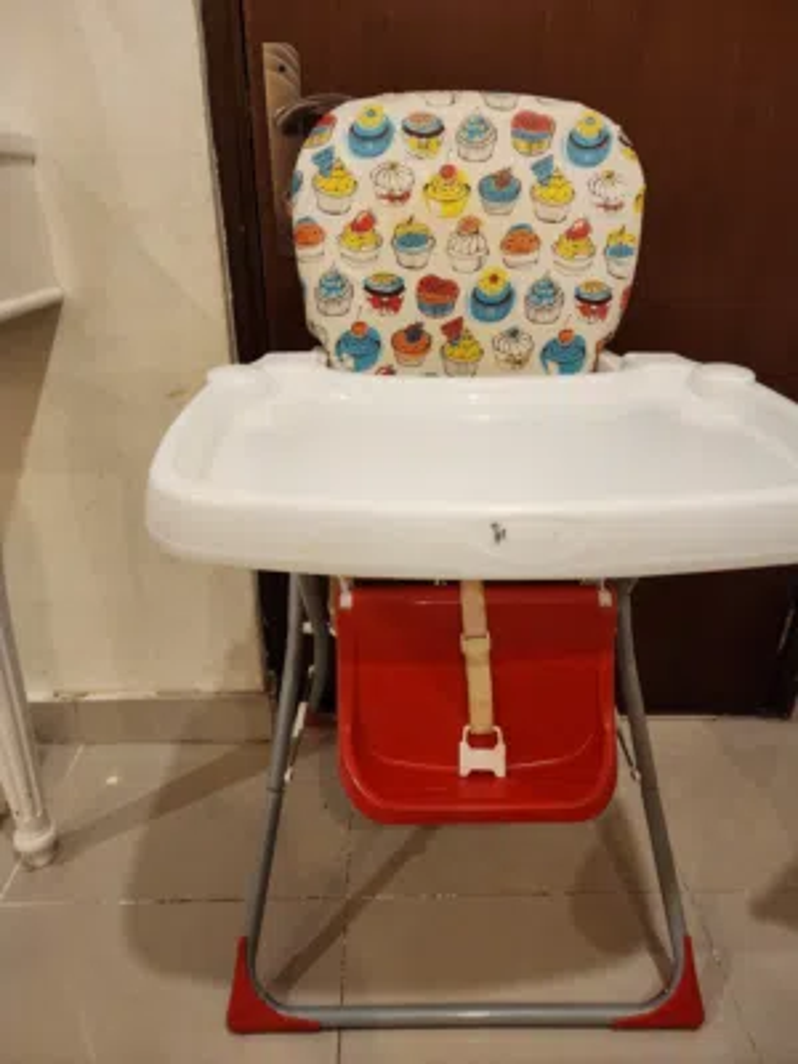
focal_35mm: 23
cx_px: 399
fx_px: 707
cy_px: 532
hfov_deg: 58.9
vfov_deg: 73.9
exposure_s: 1/100
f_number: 1.8
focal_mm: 6.4
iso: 400
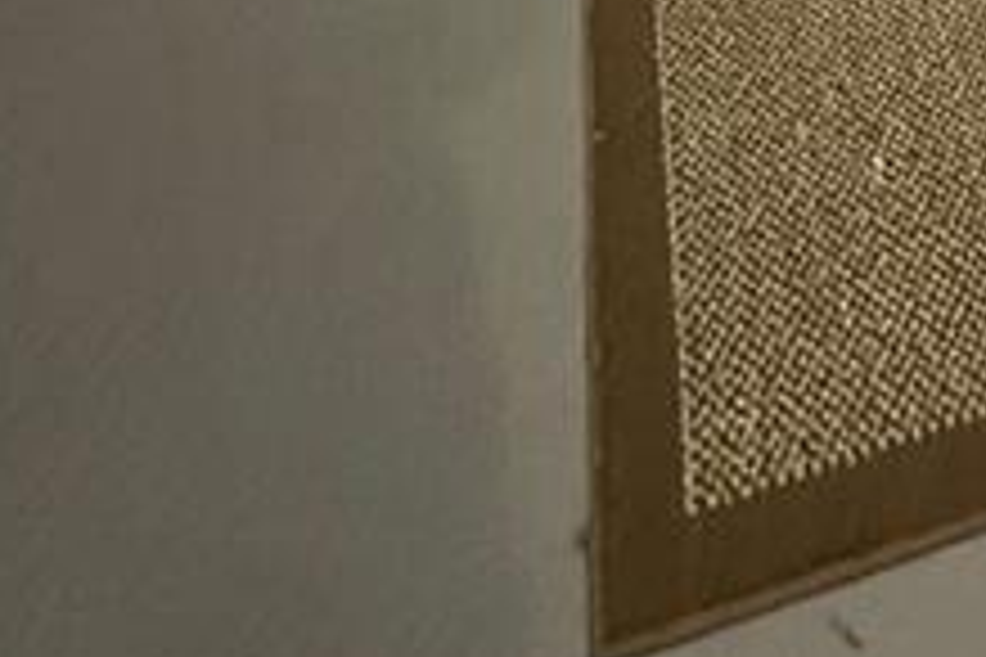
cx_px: 954
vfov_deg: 14.2
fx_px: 1397
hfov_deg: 35.6
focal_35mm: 51
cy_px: -1008
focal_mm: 2.22
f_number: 2.2
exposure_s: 1/60
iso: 640
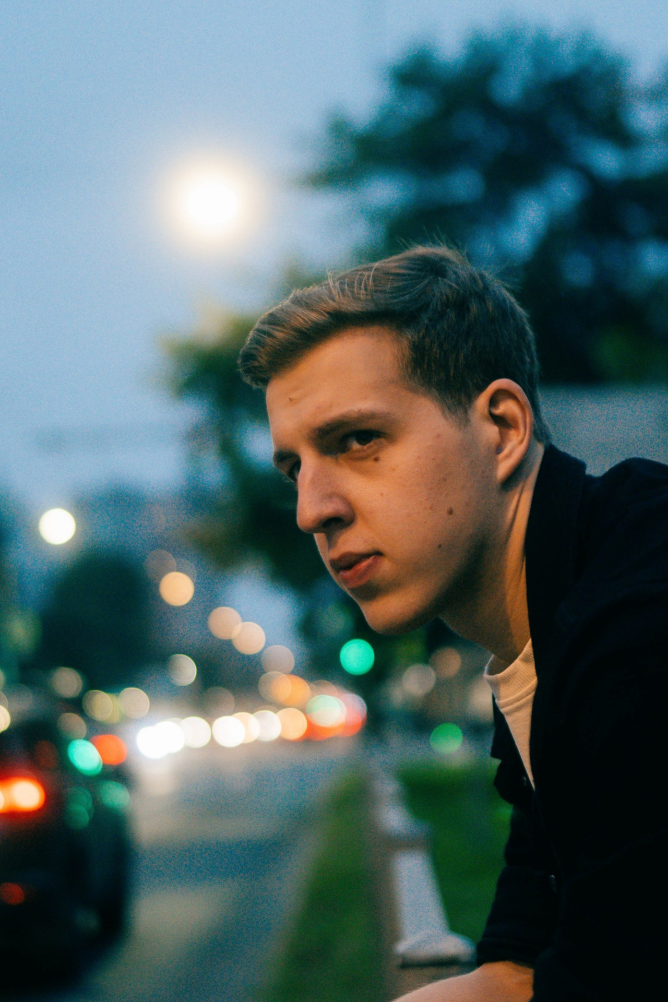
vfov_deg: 28.8
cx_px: 366
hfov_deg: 19.5
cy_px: 504
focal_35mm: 70
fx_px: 1948
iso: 1000
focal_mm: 35
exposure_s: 1/500
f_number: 1.4
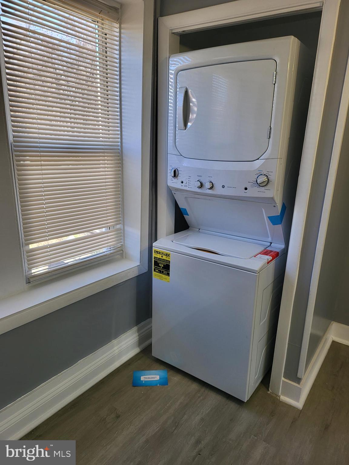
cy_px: 232
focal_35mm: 24
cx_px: 174
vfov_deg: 71.6
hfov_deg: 56.8
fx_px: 323
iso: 50
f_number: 1.8
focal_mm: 5
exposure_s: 1/120
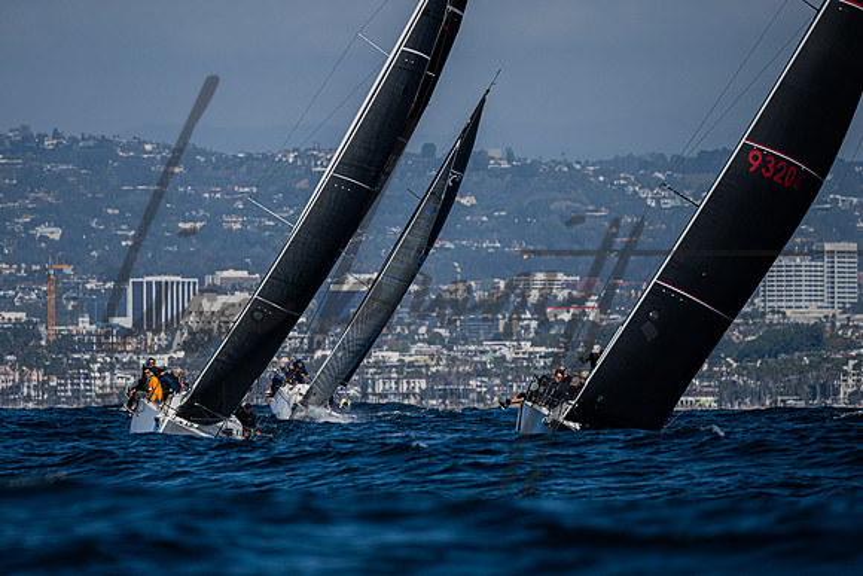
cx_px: 376
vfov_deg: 2.5
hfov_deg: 3.8
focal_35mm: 544
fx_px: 13053
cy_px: 296
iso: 400
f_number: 5.6
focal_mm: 400
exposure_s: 1/5000
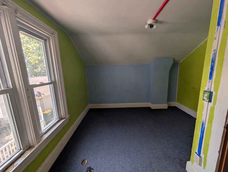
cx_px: 114
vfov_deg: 94.6
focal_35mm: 12
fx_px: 79
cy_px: 86
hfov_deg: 110.5
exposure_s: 1/185
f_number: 1.7
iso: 41
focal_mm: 2.02
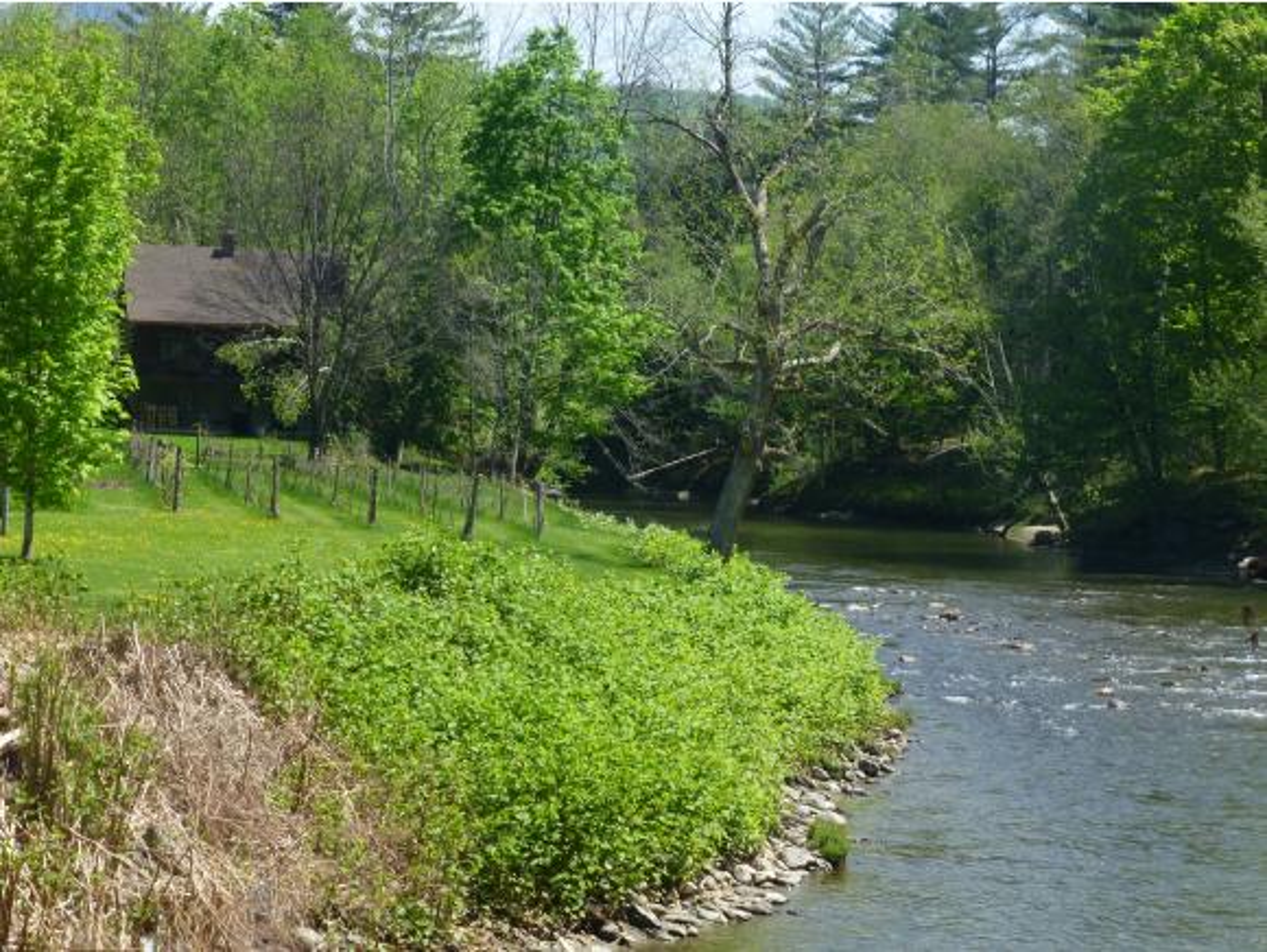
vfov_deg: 16.4
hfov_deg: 21.8
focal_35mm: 90
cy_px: 476
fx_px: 3297
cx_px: 634
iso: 100
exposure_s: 1/250
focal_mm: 16.1
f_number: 5.2
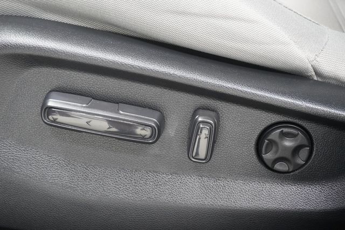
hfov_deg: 33.4
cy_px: 115
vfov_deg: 22.6
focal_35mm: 60
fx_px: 575
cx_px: 172
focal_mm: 40
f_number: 5.6
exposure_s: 1/60
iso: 2500
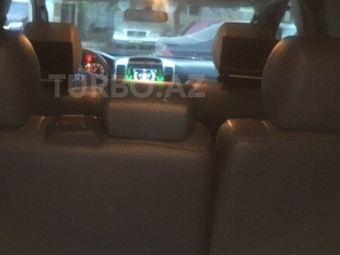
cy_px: 86
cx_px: 127
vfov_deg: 33.3
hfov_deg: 43.5
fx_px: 422
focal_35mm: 43
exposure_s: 1/17
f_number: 2.2
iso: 800
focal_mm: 4.15
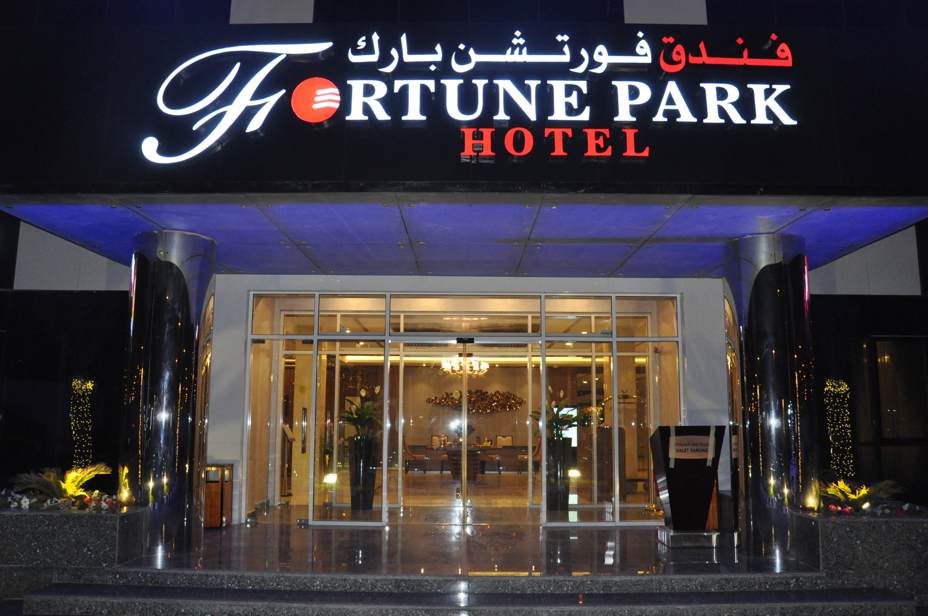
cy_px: 308
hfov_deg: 67.4
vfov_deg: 47.8
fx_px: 695
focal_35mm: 27
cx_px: 464
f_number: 5
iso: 1600
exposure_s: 1/100
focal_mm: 18
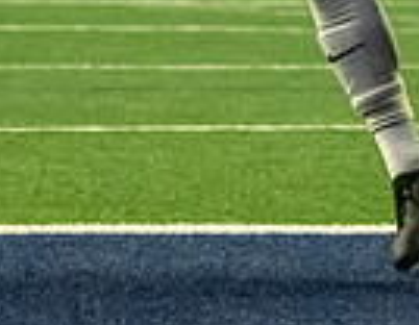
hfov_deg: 3.1
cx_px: 537
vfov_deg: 2.4
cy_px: -114
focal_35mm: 640
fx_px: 7845
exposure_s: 1/1000
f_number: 4.5
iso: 10000
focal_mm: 100
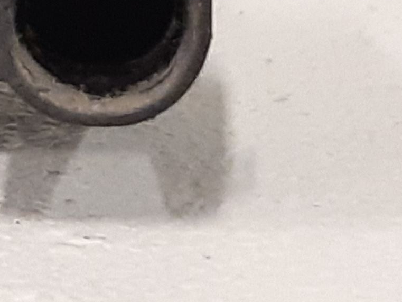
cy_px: -59
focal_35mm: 70
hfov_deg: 26.5
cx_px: 13
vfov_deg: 19.8
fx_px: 813
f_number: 1.7
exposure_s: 1/50
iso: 250
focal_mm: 3.93
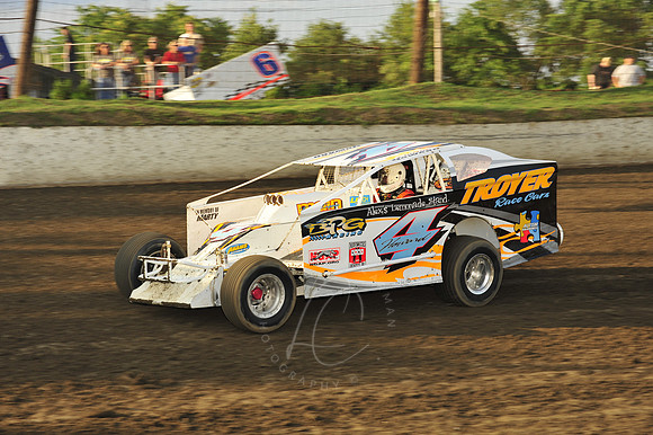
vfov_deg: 11.4
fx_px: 2175
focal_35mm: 120
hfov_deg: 17.1
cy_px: 218
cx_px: 326
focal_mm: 120
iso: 400
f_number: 9
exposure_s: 1/320
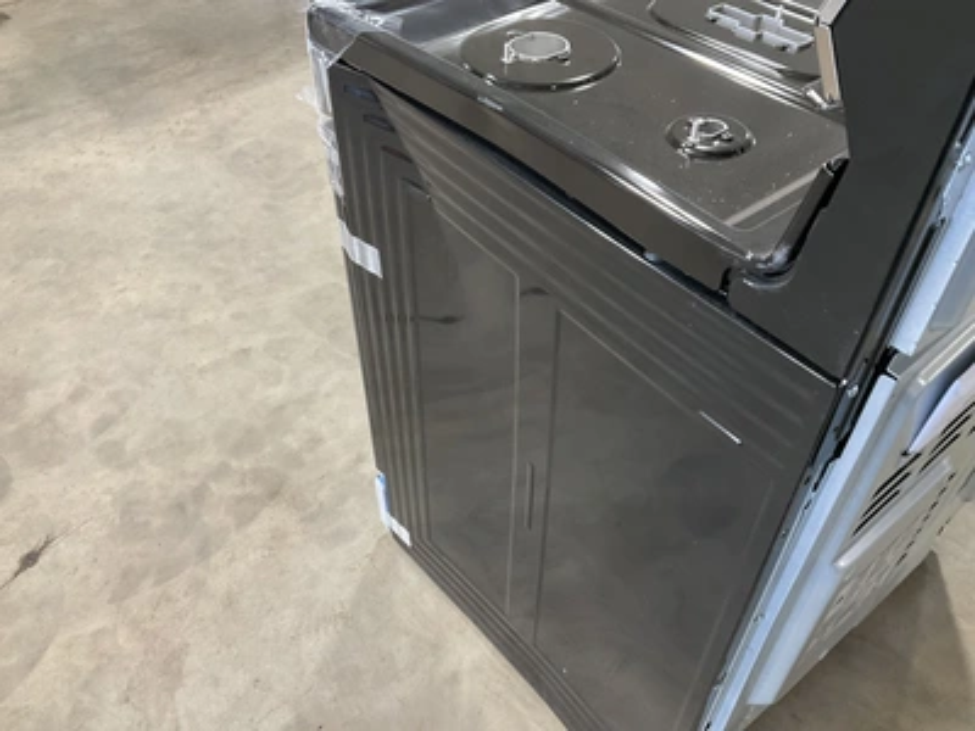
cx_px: 488
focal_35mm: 29
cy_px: 366
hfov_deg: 61.7
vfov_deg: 48.2
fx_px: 817
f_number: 1.8
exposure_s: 1/60
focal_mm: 3
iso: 200
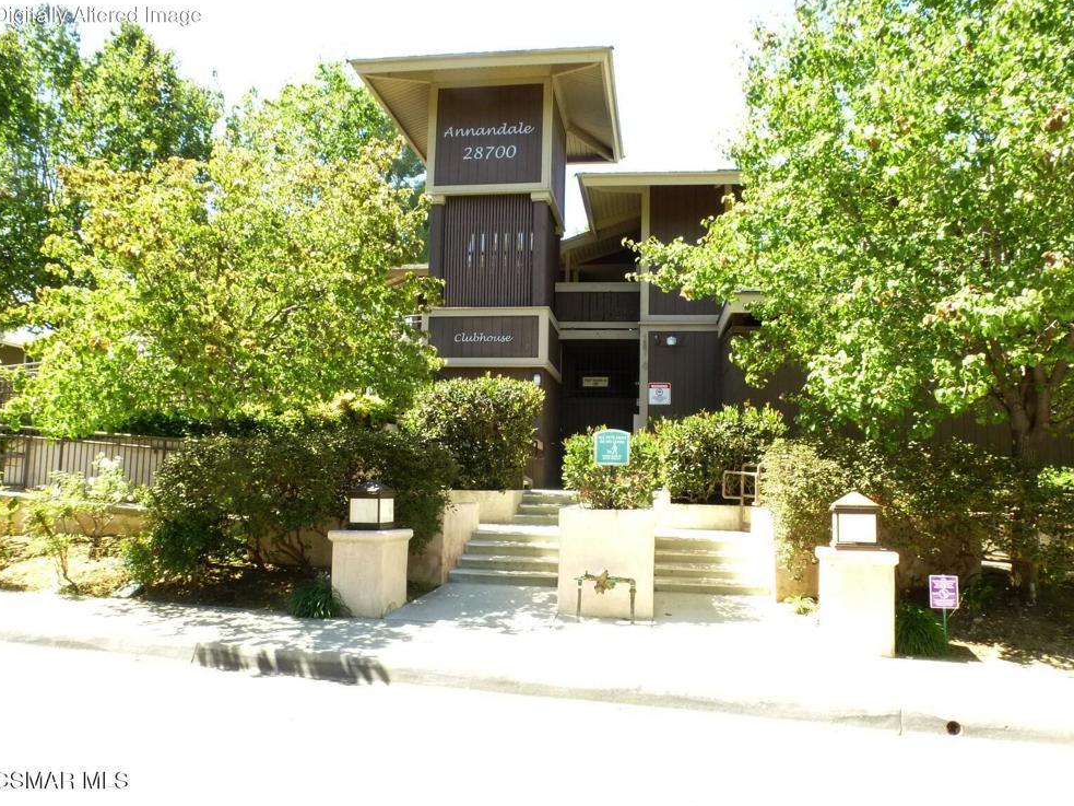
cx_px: 550
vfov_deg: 54.9
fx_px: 776
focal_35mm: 25
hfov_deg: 69.4
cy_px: 398
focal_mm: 4.3
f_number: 6.3
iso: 200
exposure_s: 1/60
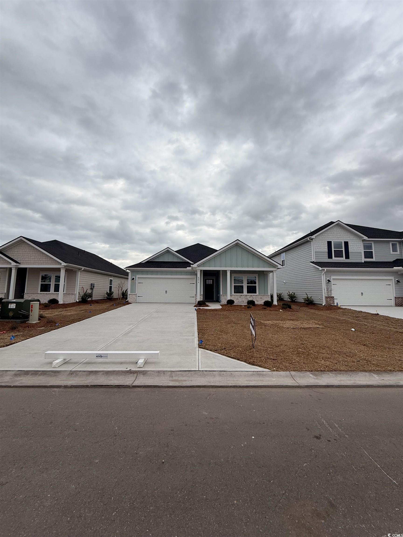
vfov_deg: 102.1
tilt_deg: +7.7
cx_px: 202
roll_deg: -1.0
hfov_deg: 85.7
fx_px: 217
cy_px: 268
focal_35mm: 14
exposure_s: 1/686
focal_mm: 2.22
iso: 50
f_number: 2.2
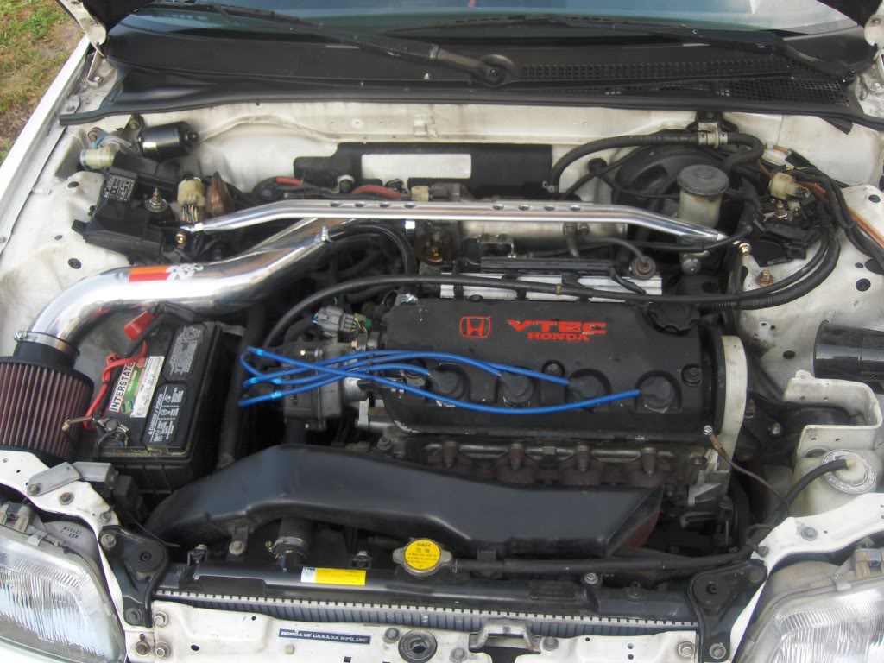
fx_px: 894
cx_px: 442
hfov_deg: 52.6
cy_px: 332
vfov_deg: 40.7
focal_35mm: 35
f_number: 2.8
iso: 198
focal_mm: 7.5
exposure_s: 1/129
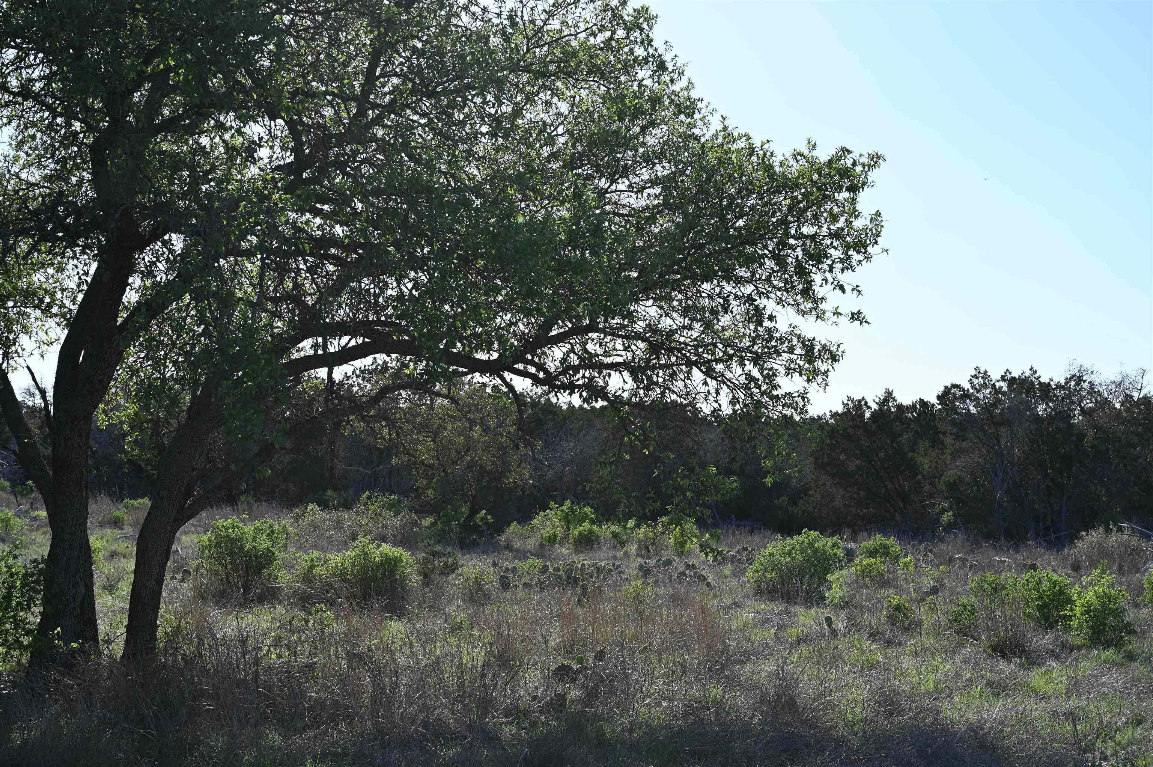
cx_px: 576
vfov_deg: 29.8
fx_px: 1440
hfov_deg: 43.6
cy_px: 384
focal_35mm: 45
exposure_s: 1/320
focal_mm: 45
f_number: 6.3
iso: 100
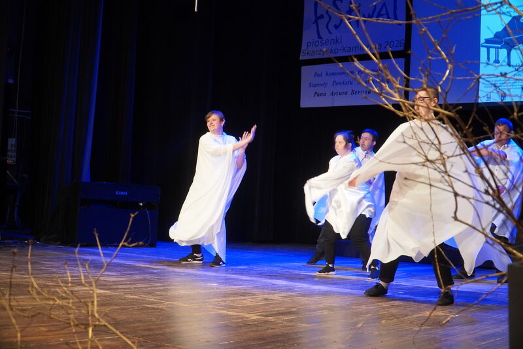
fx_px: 675
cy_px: 174
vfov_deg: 28.9
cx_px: 262
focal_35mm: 46
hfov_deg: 42.3
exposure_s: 1/160
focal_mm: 31
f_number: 4
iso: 3200
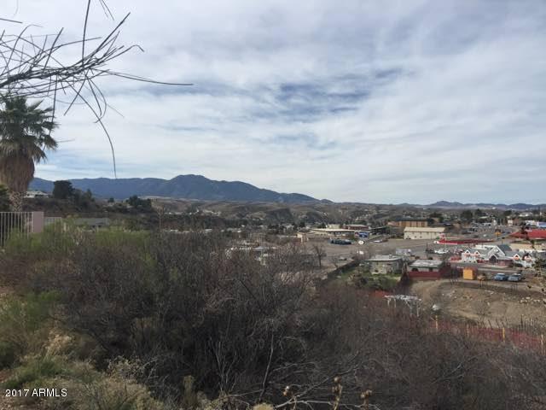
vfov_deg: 48.2
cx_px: 273
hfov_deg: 61.7
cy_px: 205
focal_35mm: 29
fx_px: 457
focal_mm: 4.15
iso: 32
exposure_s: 1/2475
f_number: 2.2
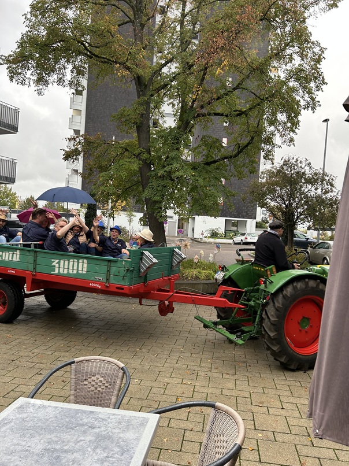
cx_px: 174
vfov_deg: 67.3
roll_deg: -3.5
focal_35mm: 26
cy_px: 233
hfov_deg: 53.0
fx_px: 350
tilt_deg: -1.6
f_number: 1.5
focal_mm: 5.7
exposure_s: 1/171
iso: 50
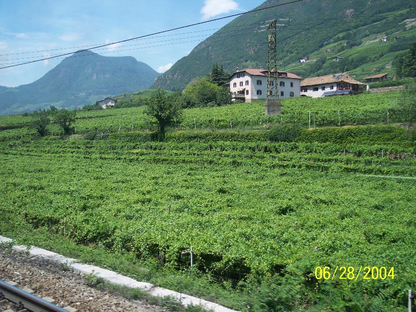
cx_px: 208
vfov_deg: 37.7
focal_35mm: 38
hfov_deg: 49.0
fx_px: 457
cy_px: 156
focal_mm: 8
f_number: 2.8
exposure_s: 1/700
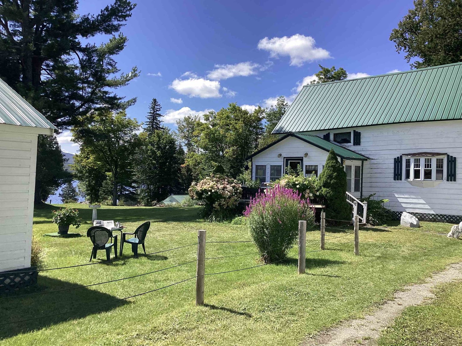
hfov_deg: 58.4
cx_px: 231
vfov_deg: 45.4
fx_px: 414
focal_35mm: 31
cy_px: 173
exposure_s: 1/1101
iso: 25
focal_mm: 3.3
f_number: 2.4
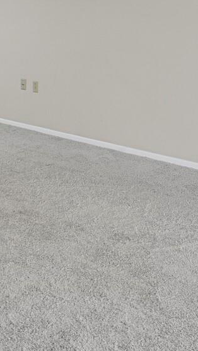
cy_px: 27
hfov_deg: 21.7
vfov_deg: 37.6
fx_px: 476
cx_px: -41
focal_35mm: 51
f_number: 8
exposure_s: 1/20
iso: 8000
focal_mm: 17
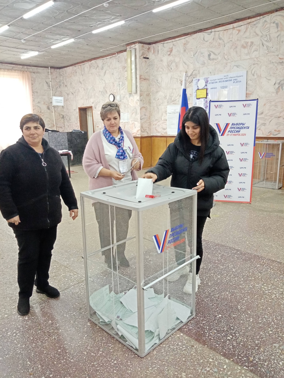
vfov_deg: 67.3
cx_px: 142
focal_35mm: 26
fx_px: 284
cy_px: 189
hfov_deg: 53.1
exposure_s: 1/33.3
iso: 475
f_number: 1.8
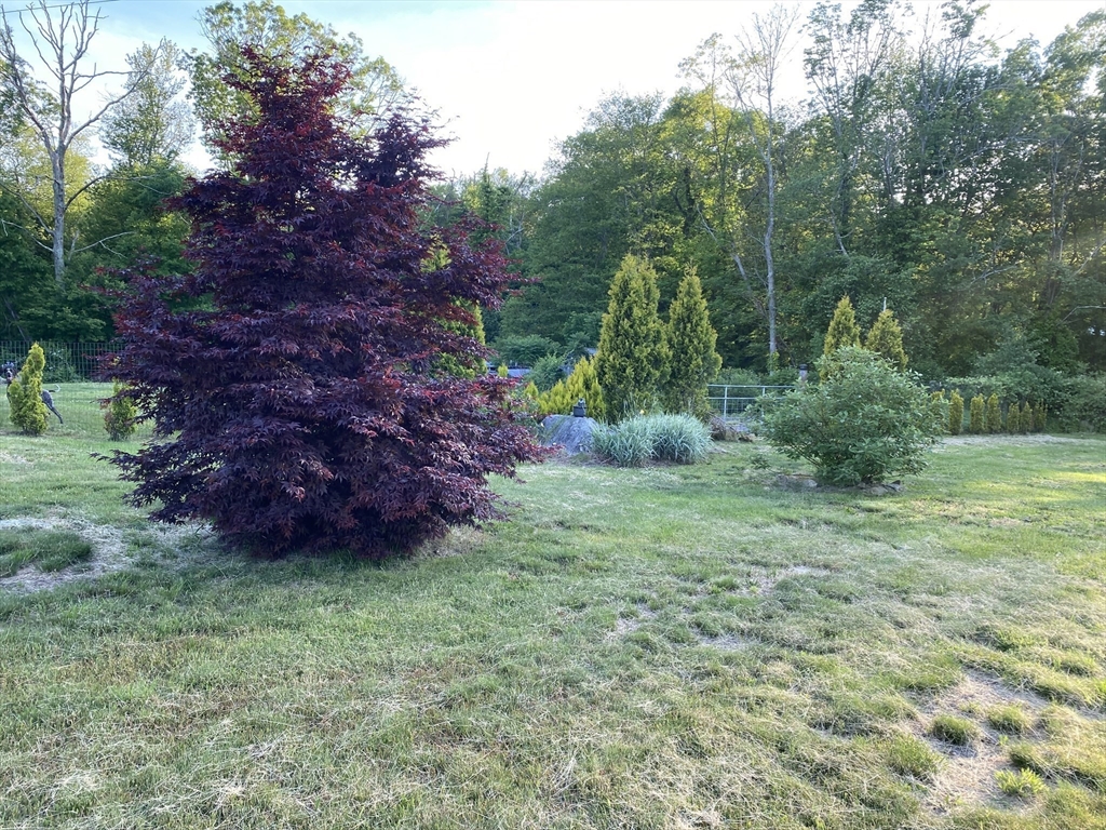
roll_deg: -2.7
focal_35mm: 26
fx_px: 831
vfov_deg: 53.1
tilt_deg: -4.9
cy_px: 415
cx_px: 553
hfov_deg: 67.3
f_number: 1.8
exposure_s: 1/166
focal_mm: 4.25
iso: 32
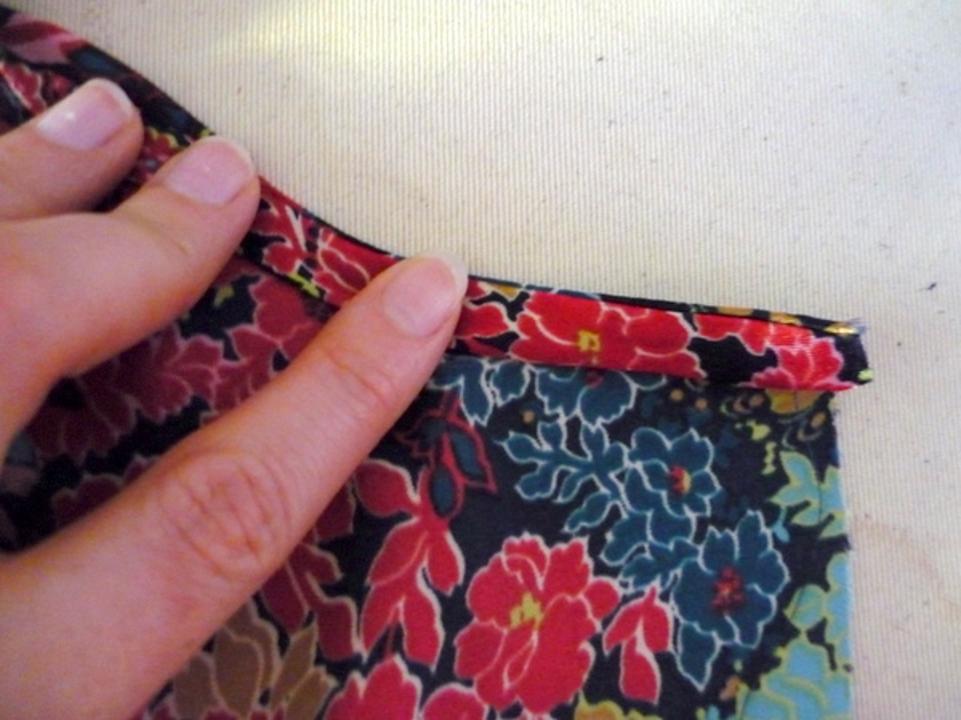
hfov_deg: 55.4
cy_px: 360
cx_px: 480
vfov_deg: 42.9
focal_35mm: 33
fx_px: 916
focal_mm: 5.5
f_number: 2.8
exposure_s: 1/8
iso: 800
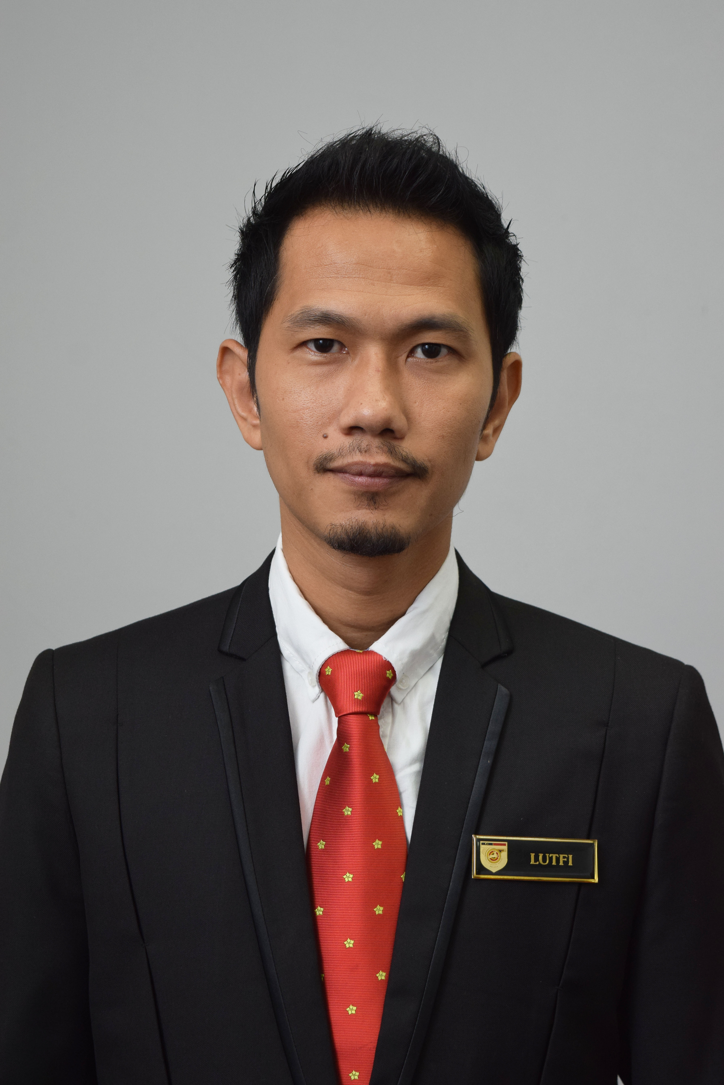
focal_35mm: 82
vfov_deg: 24.6
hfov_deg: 16.6
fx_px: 2489
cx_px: 362
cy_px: 542
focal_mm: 55
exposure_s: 1/50
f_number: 5.6
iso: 640
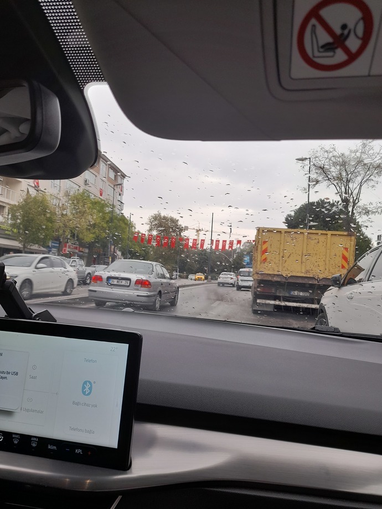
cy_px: 254
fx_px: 368
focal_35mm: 25
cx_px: 191
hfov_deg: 54.9
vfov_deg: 69.4
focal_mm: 4.6
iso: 20
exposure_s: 1/120
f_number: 2
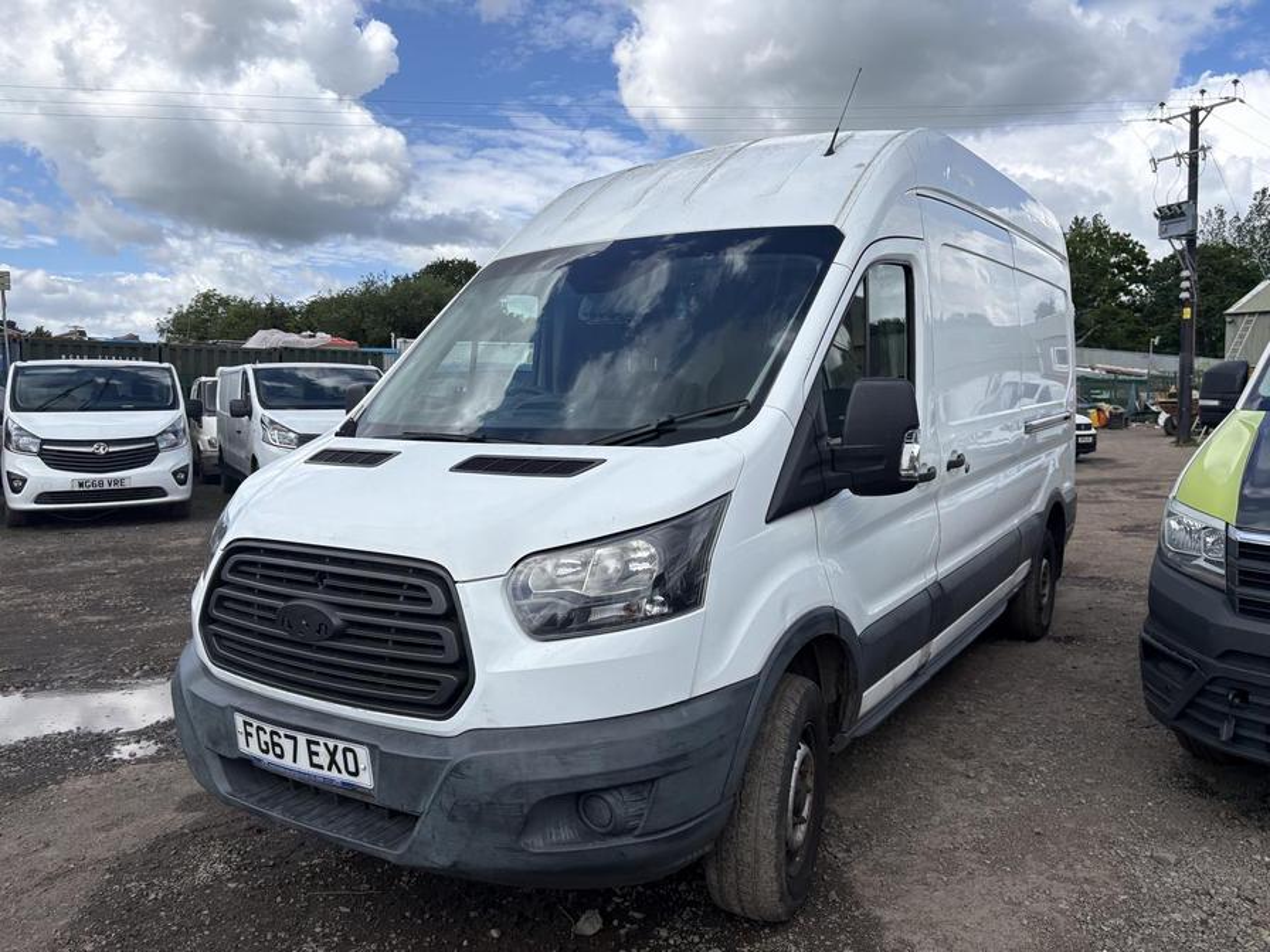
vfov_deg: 53.1
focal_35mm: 26
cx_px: 635
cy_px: 476
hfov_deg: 67.3
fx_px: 954
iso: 50
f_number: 1.6
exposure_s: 1/3279
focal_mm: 5.96
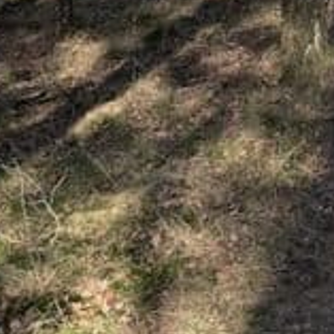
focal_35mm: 92
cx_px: 405
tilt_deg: +5.9
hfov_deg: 17.9
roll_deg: +0.4
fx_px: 1004
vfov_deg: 16.2
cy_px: -247
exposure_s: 1/769
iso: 32
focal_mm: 4.2
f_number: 1.6
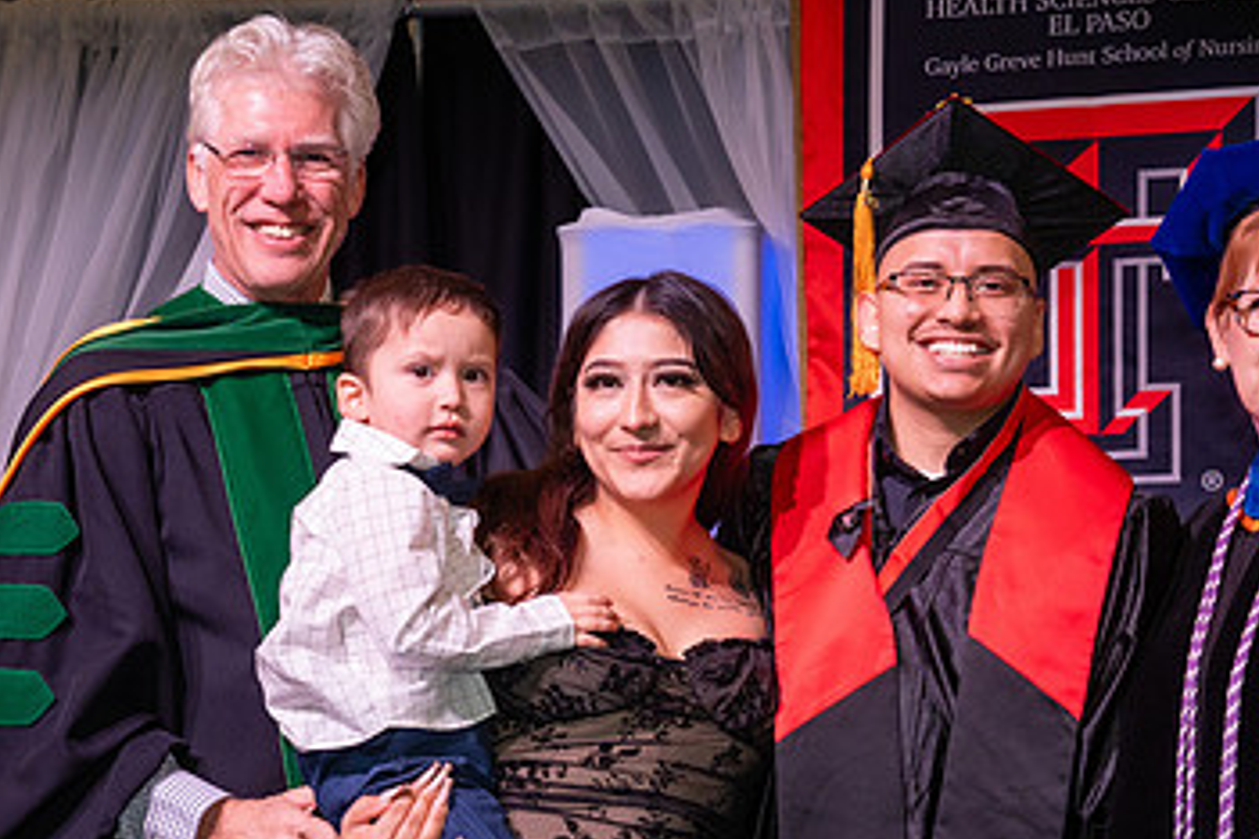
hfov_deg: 17.9
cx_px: 831
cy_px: 691
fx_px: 3987
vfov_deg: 12.0
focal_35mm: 114
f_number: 5.6
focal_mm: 56
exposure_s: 1/160
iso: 1250
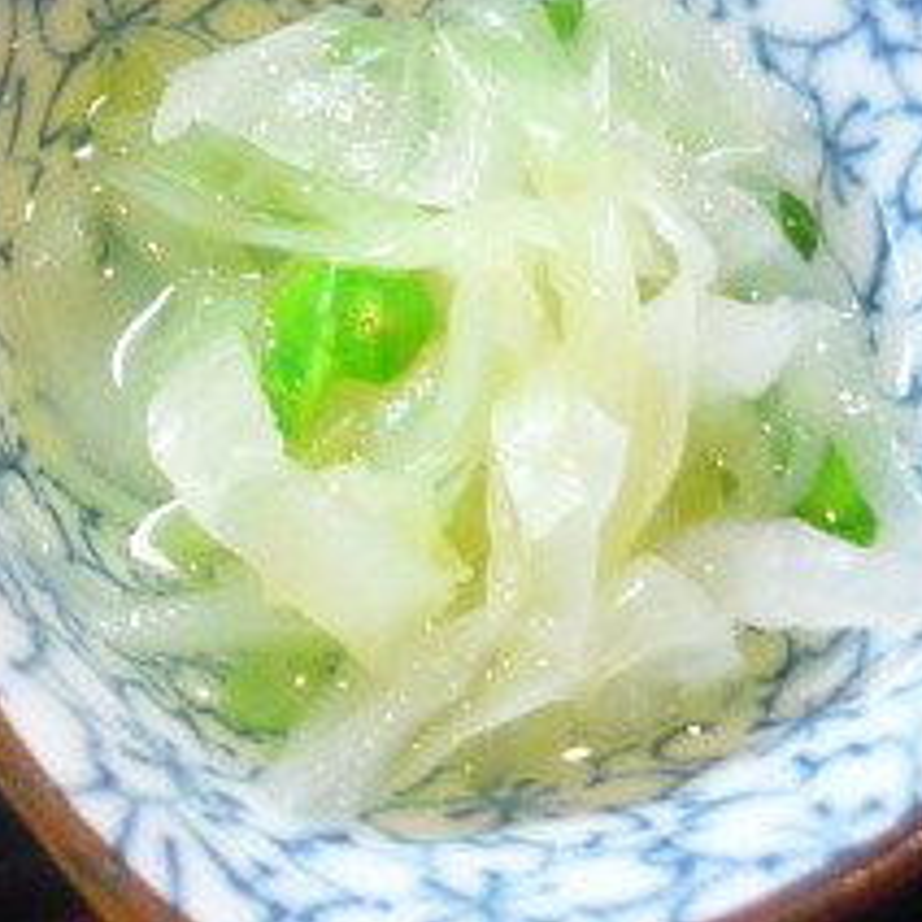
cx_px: -178
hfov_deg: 18.7
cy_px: 161
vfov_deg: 19.5
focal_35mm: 88
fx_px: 2652
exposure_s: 1/15
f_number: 2.8
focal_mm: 5.5
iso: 400
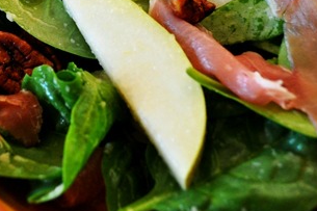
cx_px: 159
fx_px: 572
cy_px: 25
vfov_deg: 20.5
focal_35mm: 65
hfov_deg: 31.0
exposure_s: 1/60
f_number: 4
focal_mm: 22
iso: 1250
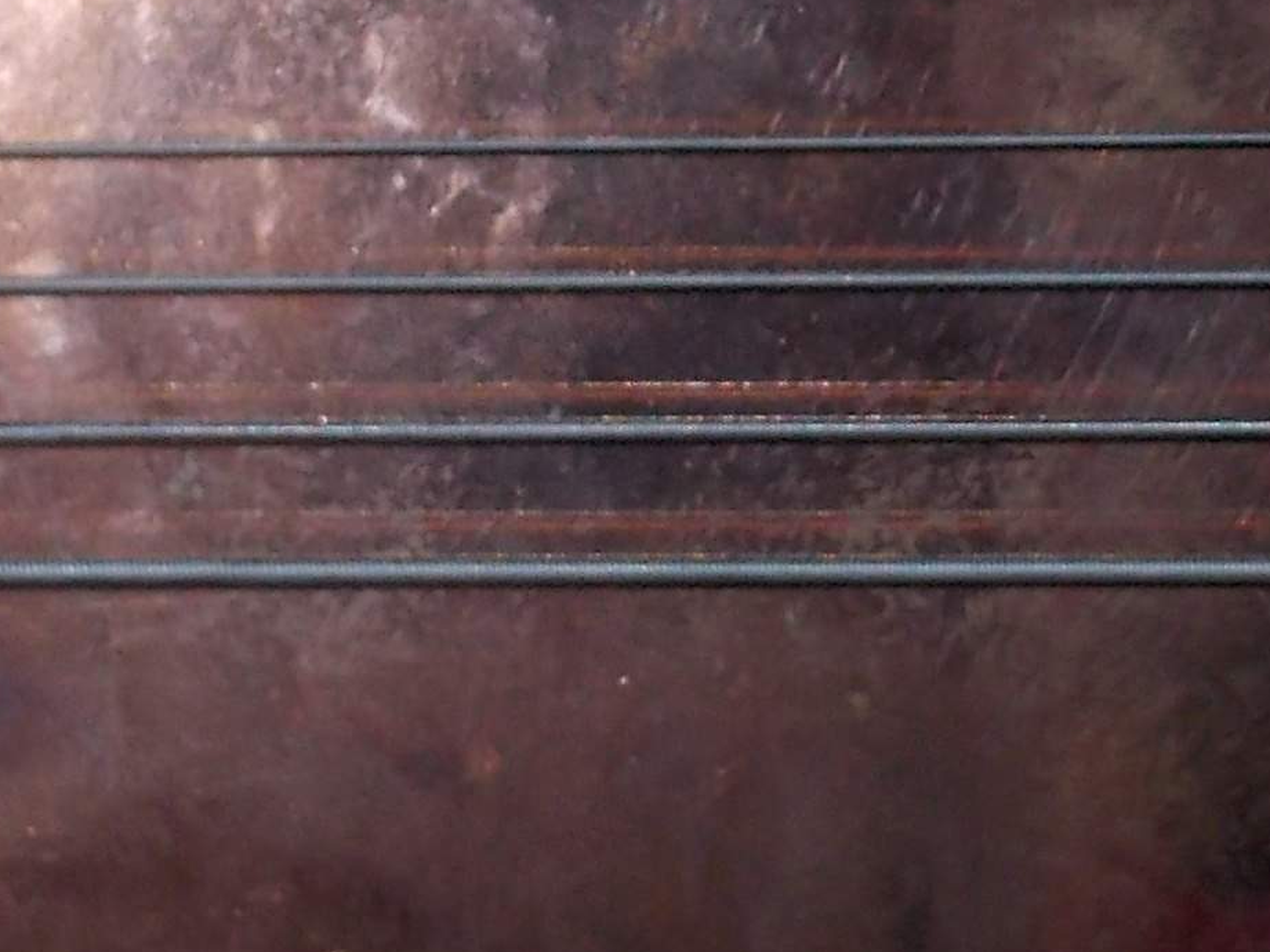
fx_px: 4219
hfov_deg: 17.1
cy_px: 408
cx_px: 562
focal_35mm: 115
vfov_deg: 12.9
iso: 200
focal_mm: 4.1
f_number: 3.3
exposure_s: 1/30
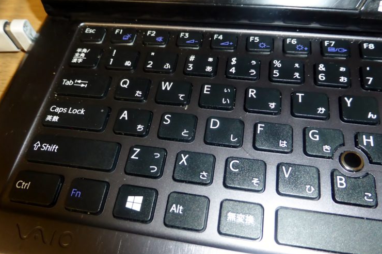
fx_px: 286
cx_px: 186
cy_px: 135
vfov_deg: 47.9
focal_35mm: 27
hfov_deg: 67.4
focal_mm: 4.3
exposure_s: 1/60
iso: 400
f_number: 3.3
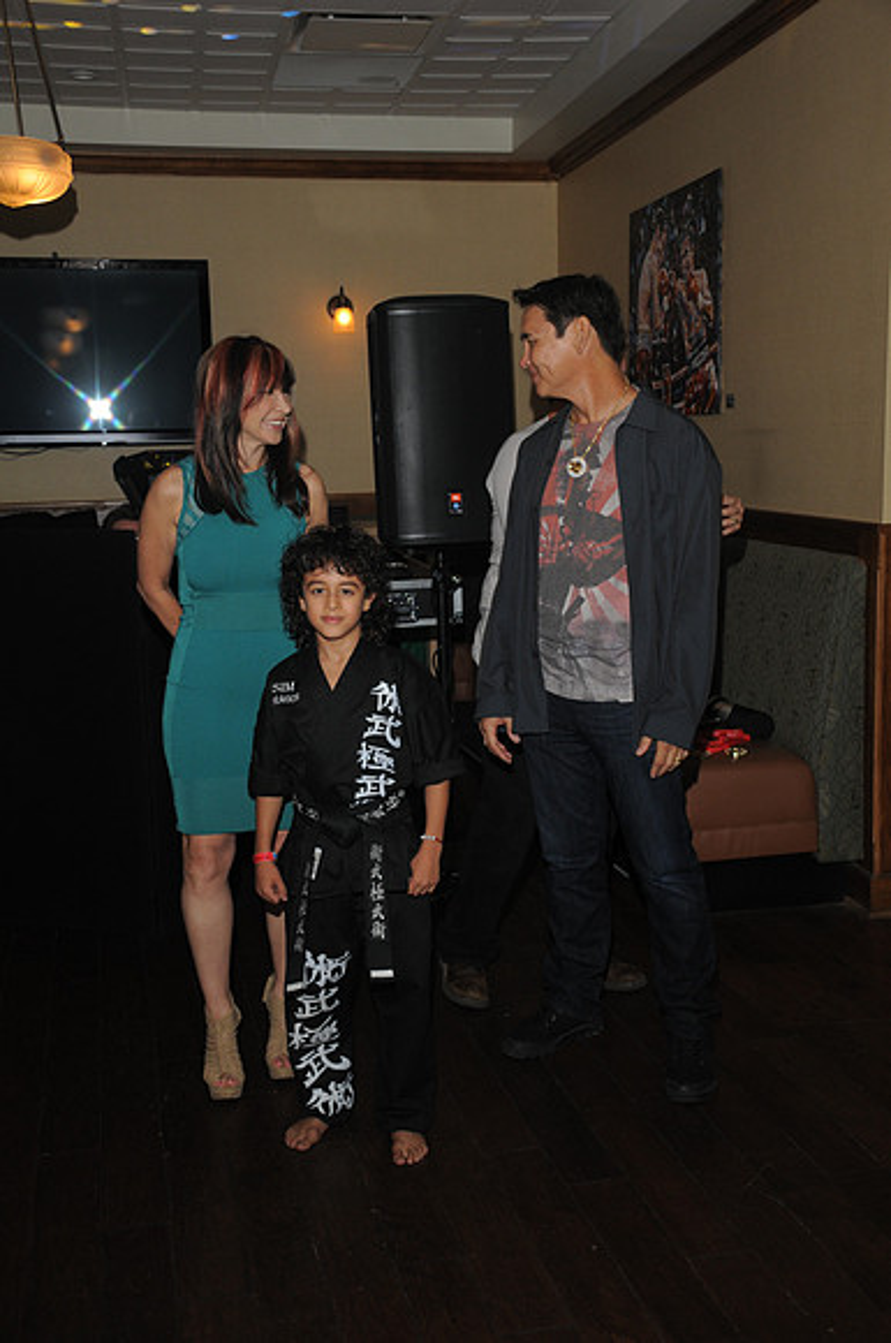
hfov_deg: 31.8
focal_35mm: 42
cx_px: 446
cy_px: 672
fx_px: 1564
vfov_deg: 46.5
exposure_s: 1/100
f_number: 5.6
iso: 400
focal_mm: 28
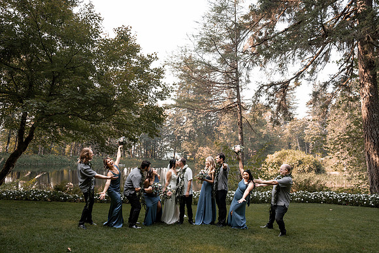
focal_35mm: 24
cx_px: 192
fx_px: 258
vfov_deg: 52.2
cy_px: 126
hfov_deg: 72.6
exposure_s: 1/1000
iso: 320
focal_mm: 24
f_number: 2.8
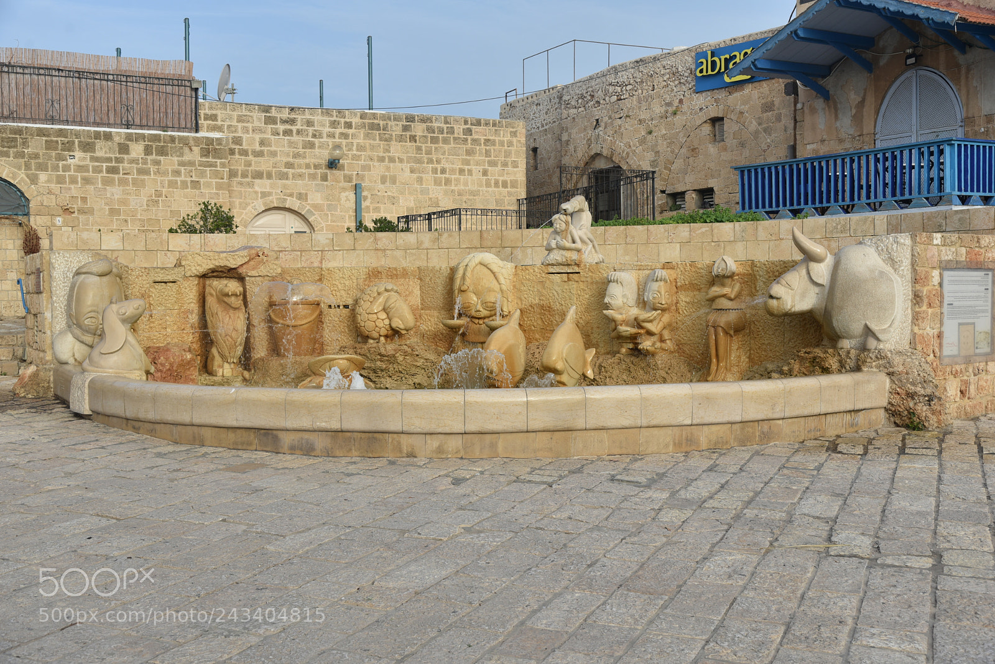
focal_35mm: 38
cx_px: 498
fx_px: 1051
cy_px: 332
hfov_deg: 50.7
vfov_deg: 35.1
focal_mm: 38
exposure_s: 1/200
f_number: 6.3
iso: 100
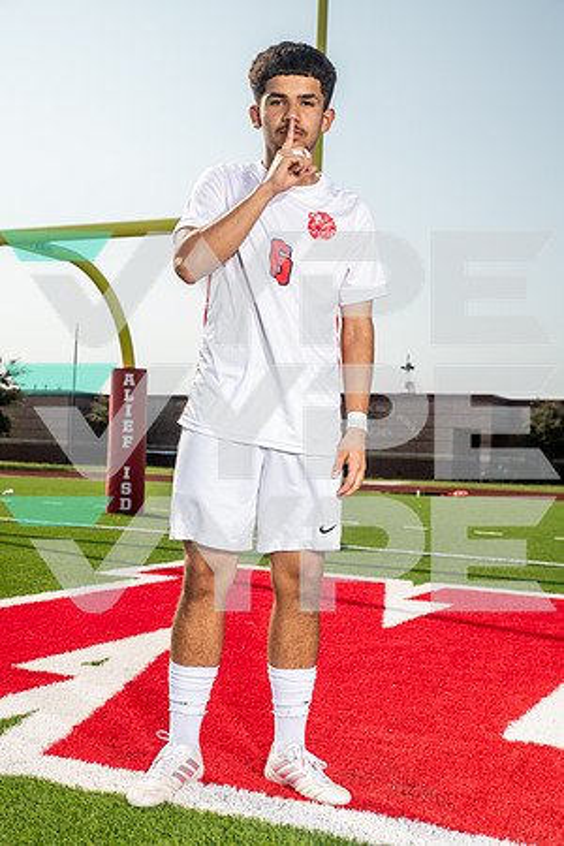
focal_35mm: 46
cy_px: 423
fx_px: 1081
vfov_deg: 42.7
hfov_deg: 29.2
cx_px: 282
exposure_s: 1/400
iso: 100
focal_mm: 46
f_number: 6.3
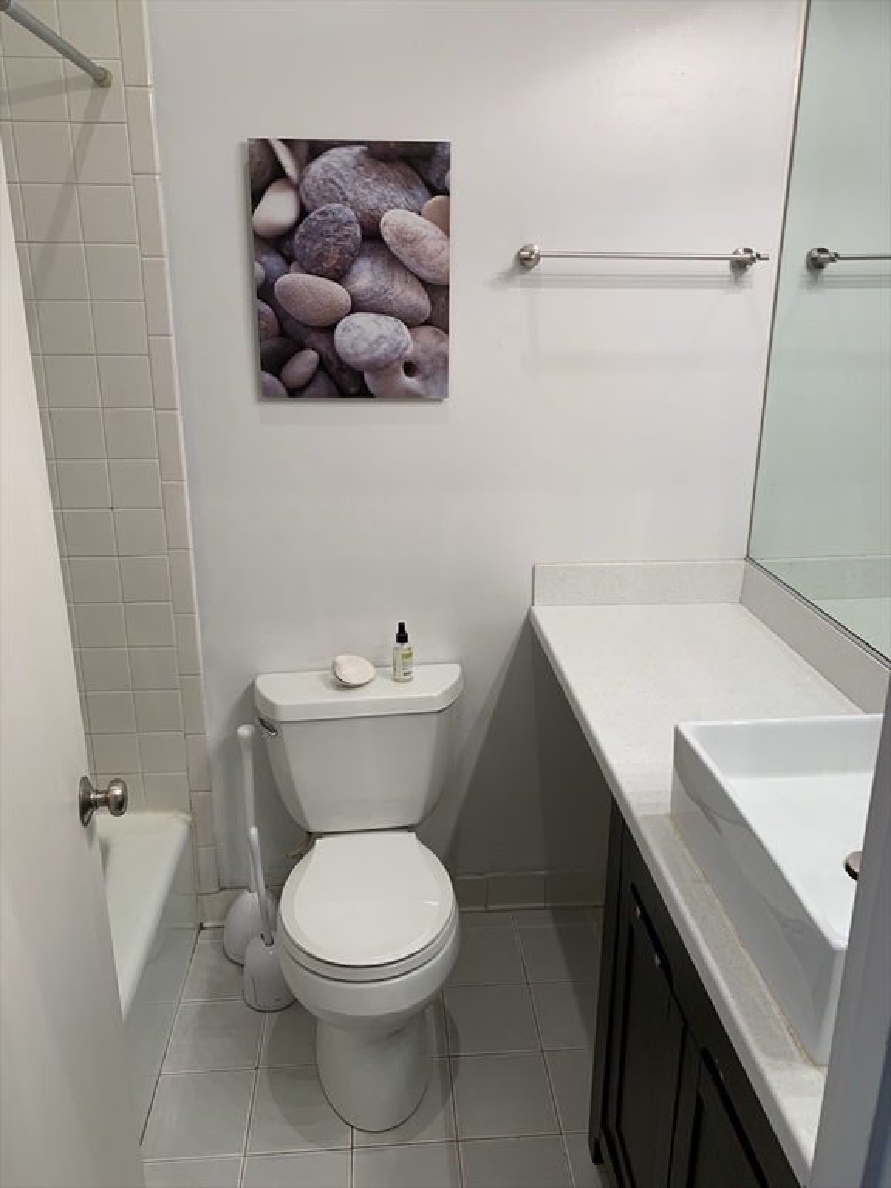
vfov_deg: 67.3
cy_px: 594
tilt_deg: -18.1
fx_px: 892
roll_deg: -0.5
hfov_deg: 53.1
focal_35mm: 26
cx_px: 446
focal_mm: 4.25
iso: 50
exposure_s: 1/60
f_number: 1.8
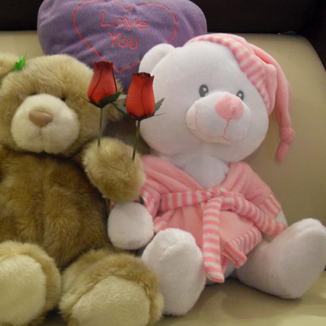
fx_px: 469
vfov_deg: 38.3
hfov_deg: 38.1
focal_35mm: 44
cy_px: 162
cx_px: 119
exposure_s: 1/6
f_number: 2.8
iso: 200
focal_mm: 6.3
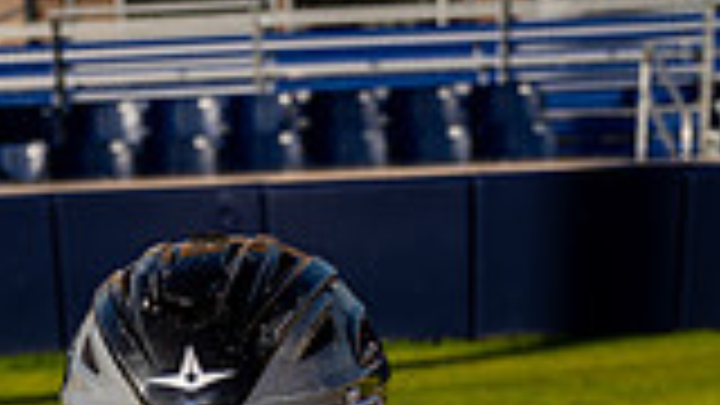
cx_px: 297
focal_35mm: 94
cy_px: 945
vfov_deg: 11.0
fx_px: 1795
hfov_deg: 22.7
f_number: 4
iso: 100
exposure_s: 1/1250
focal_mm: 32
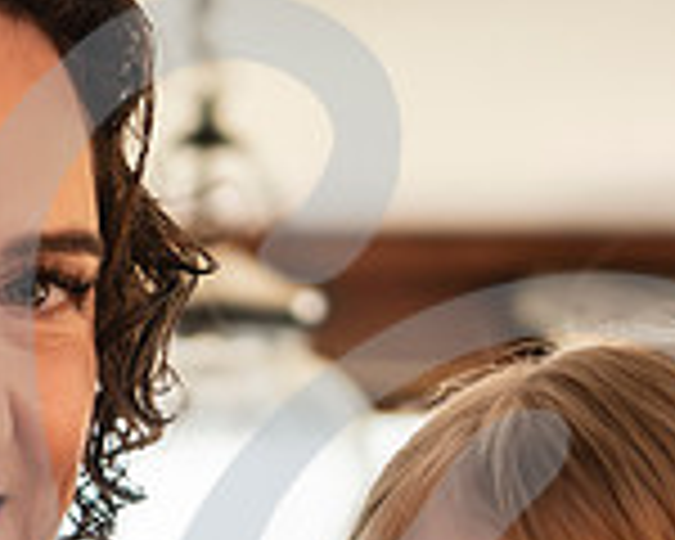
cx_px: 104
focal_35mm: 181
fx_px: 3616
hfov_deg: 10.6
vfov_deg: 8.3
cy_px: 830
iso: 800
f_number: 2.8
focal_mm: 50
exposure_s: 1/200
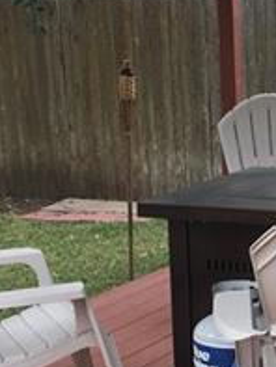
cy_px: 244
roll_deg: +0.0
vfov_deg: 17.4
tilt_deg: -10.5
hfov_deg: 12.7
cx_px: 369
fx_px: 1200
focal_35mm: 113
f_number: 2.2
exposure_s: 1/40
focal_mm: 4.15
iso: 25
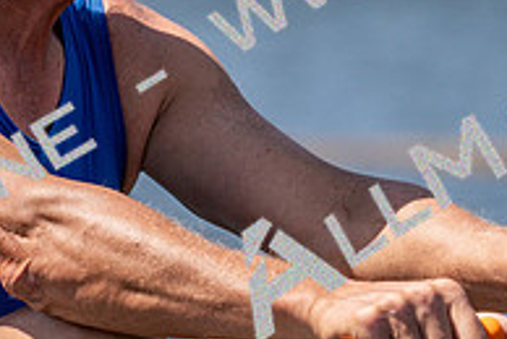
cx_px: 18
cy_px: 95
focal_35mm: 949
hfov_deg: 2.2
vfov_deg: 1.5
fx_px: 13385
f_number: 6.3
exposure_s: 1/2000
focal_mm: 318
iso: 250
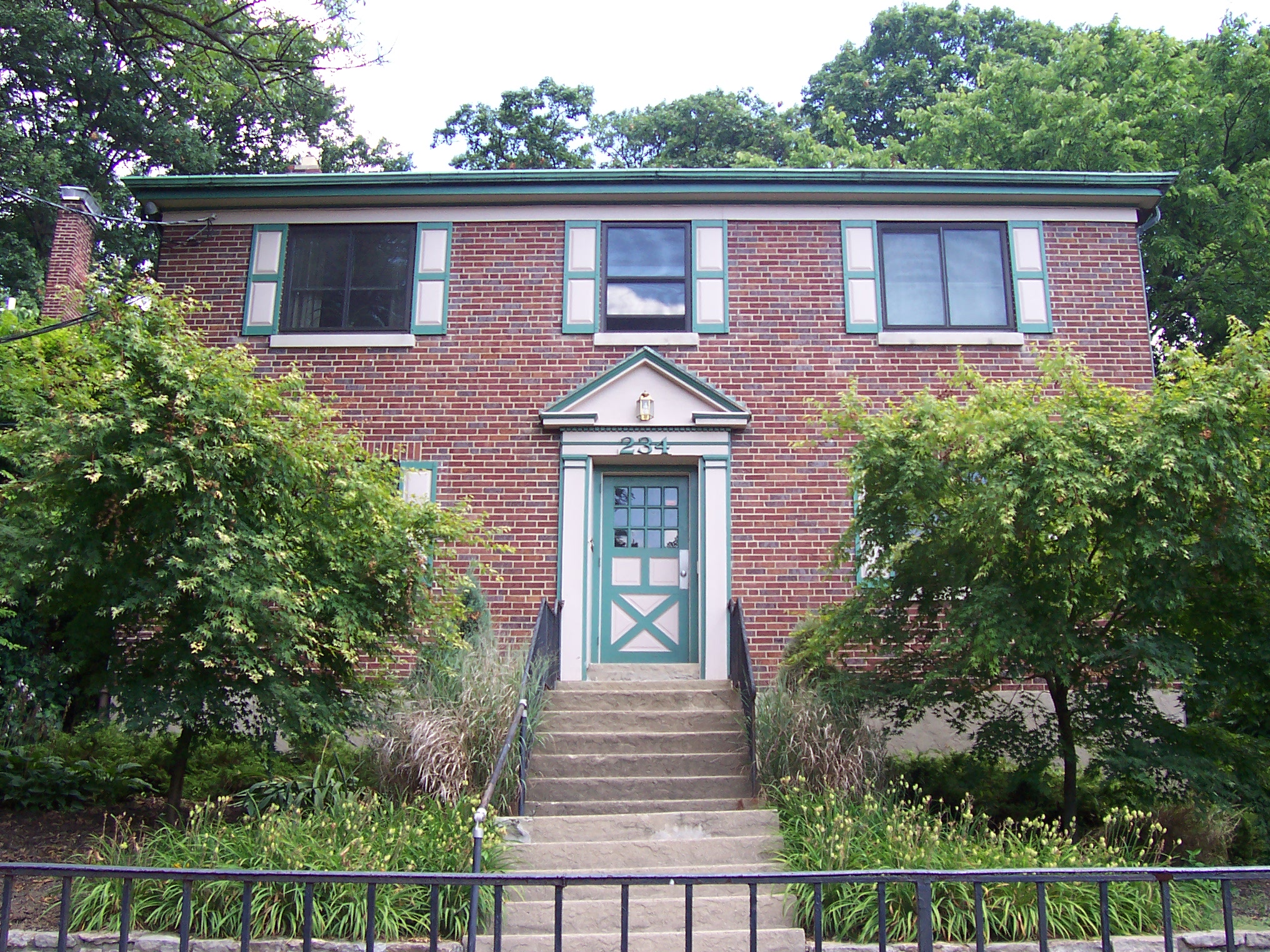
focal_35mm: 37
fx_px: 1357
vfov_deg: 38.7
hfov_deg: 50.1
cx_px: 635
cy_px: 476
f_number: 2.8
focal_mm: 5.6
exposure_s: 1/250
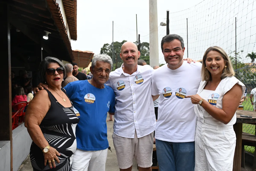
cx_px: 128
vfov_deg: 34.2
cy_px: 86
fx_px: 277
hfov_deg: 49.6
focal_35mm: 39
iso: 100
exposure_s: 1/125
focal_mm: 26
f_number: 5.6
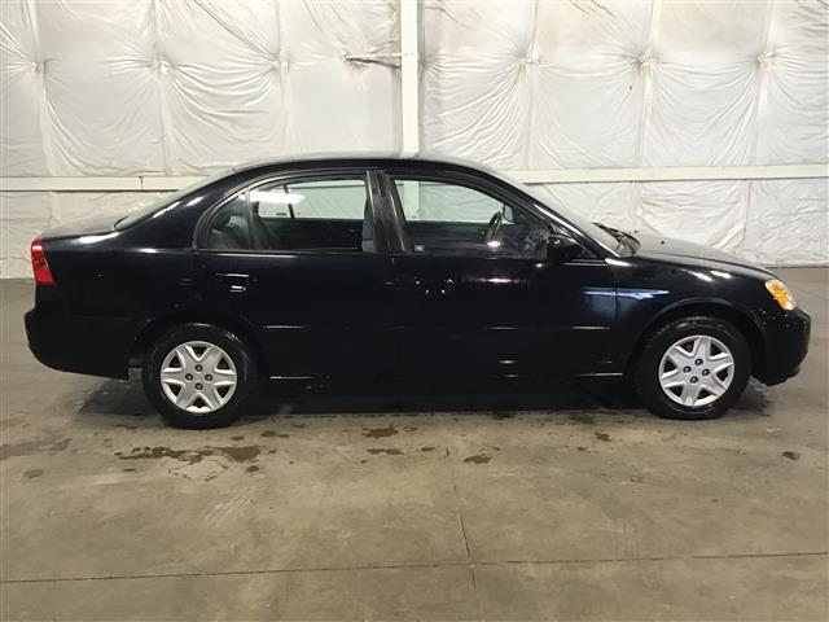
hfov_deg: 58.4
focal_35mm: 31
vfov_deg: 45.4
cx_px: 414
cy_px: 311
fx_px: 742
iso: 80
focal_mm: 3.3
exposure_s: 1/30
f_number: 2.4
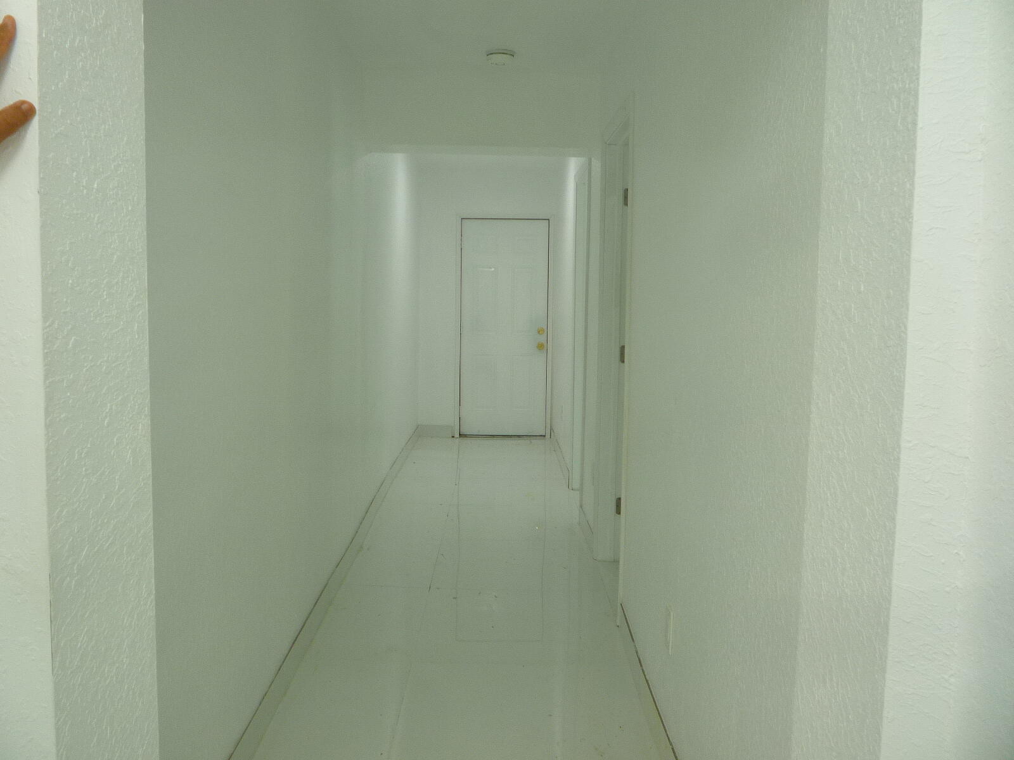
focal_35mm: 30
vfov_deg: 46.8
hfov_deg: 60.0
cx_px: 507
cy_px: 380
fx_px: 879
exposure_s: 1/30
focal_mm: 5.2
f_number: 3.3
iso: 125
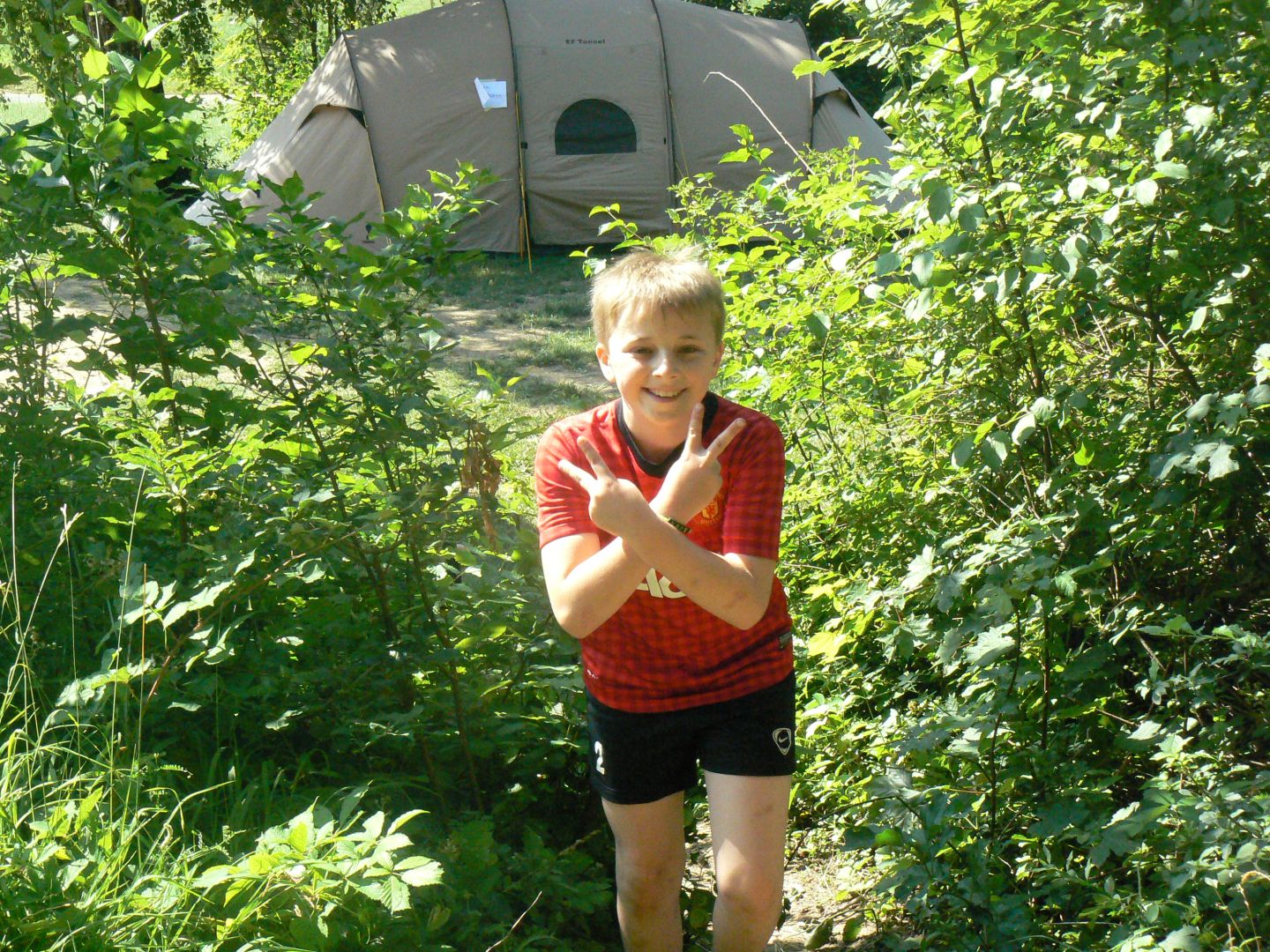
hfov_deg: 25.7
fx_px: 2788
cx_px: 635
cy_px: 476
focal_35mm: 76
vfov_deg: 19.4
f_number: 8
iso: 400
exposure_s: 1/320
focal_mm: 12.6
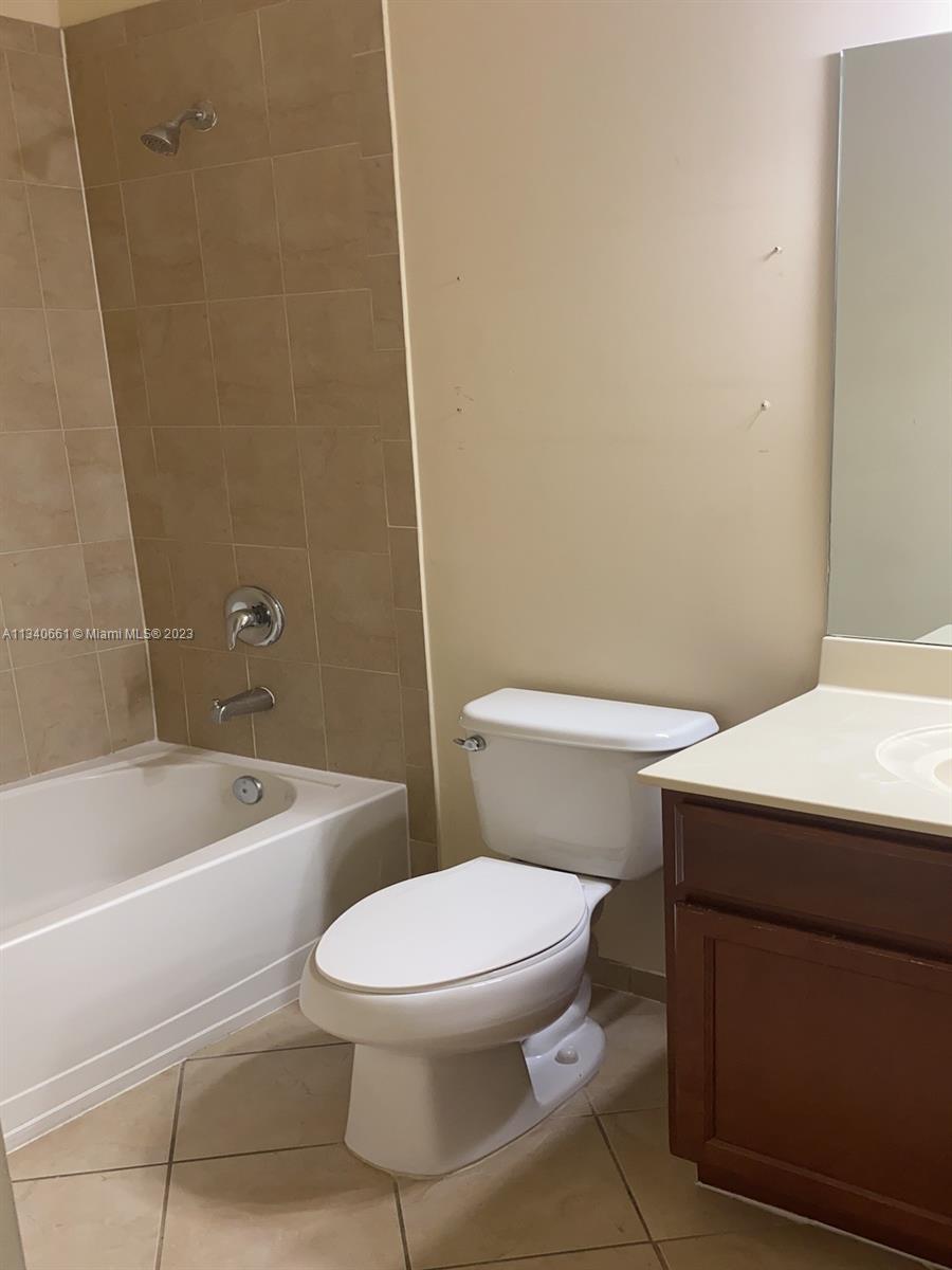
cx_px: 476
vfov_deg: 60.0
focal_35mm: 30
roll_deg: +2.3
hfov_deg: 46.8
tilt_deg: -13.9
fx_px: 1100
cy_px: 635
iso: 80
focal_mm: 4.25
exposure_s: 1/40
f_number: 1.8
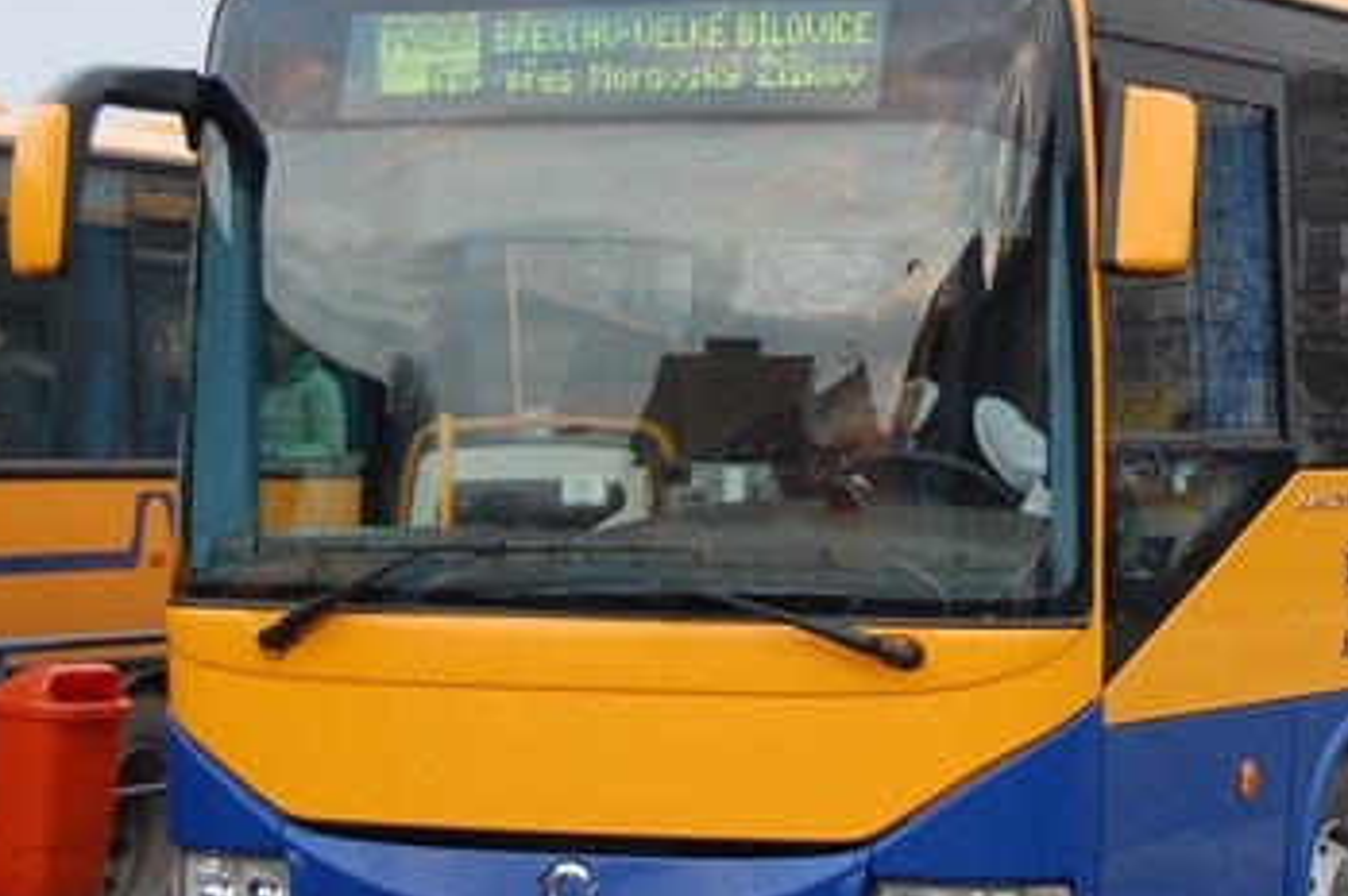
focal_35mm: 135
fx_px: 5061
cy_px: 209
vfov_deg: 10.1
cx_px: 946
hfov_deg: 15.1
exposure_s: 1/80
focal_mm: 35
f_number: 4.8
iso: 800
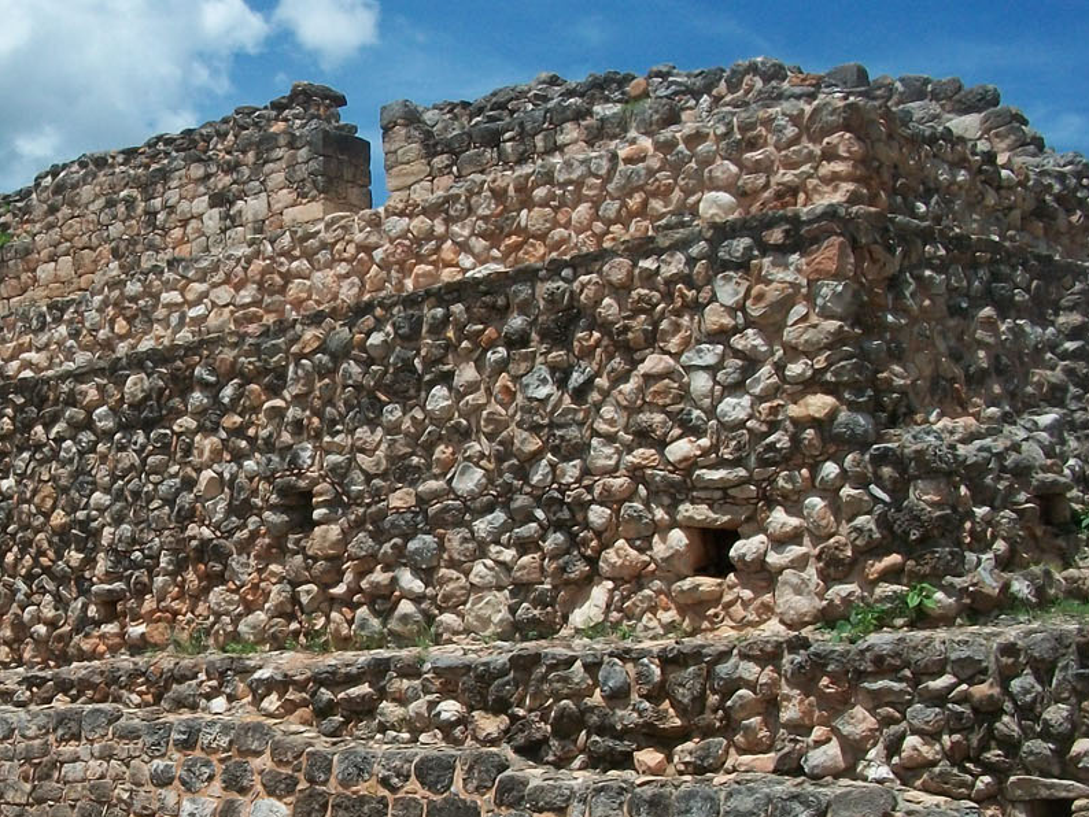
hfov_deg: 31.9
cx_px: 152
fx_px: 1825
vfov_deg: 25.0
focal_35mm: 58
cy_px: 576
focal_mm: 5.7
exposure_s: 1/640
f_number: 5.5
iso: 80
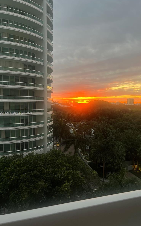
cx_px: 83
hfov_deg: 44.4
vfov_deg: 66.5
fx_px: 172
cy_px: 113
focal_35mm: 28
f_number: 1.5
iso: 40
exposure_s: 1/121
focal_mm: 5.7
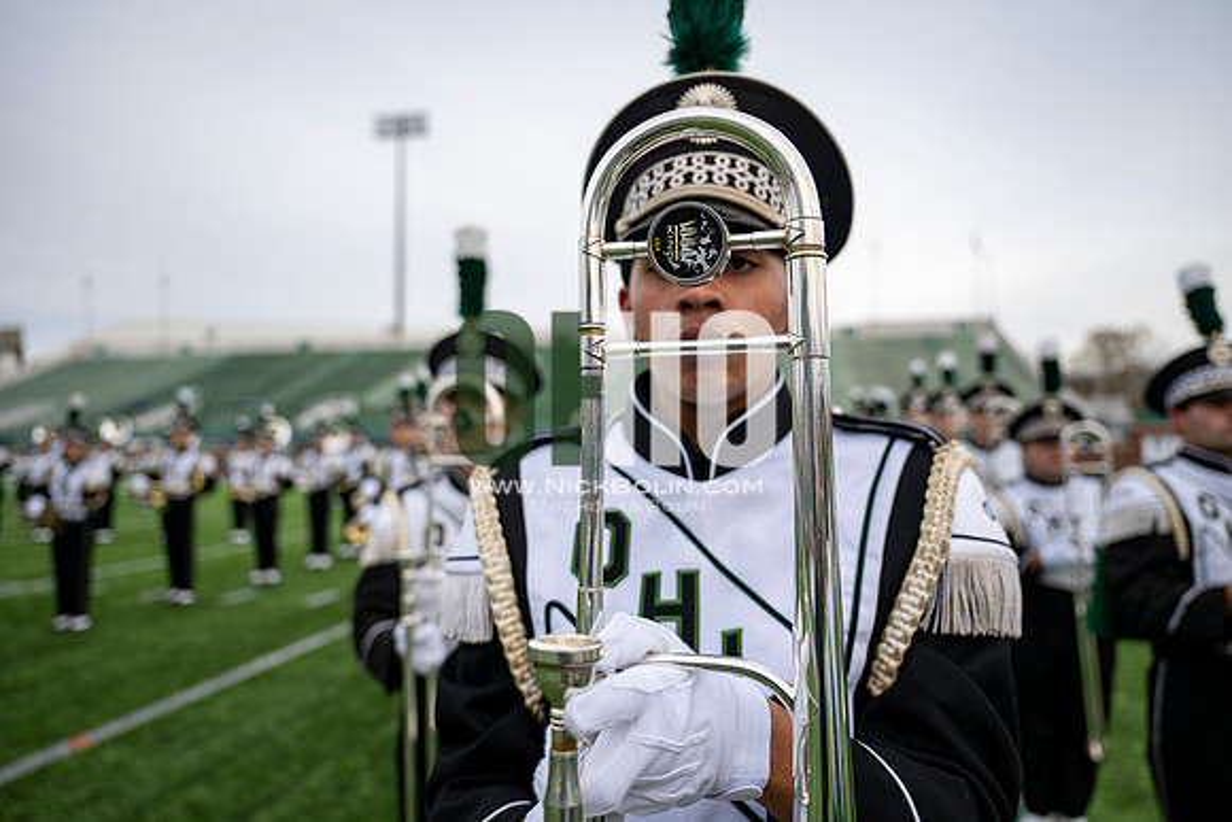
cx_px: 616
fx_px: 924
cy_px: 411
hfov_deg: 67.4
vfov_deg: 48.0
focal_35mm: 27
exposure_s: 1/500
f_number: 2.8
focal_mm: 27
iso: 125
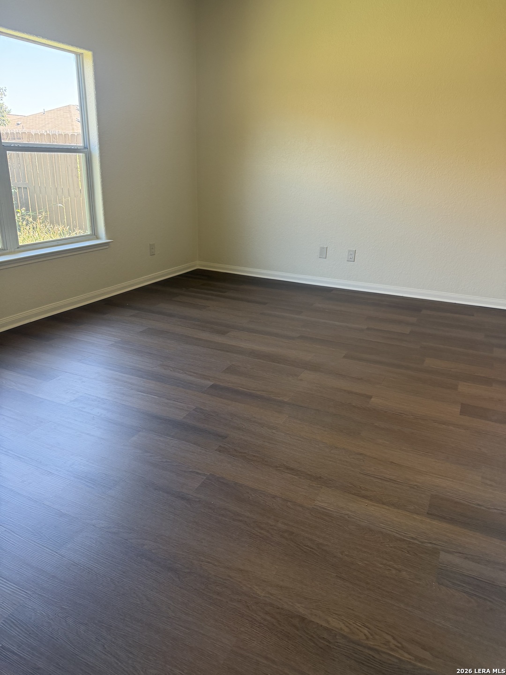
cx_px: 253
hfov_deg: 56.8
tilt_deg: -18.5
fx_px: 468
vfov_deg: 71.6
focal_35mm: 24
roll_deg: -2.5
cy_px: 338
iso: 160
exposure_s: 1/132
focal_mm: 6.76
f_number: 1.78
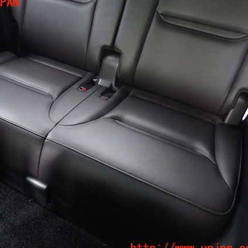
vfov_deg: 52.5
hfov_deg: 51.8
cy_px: 126
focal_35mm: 31
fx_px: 251
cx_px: 87
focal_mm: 4.5
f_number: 2
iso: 800
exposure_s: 1/20
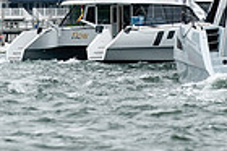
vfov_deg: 1.9
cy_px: -97
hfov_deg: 2.9
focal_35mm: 718
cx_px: 75
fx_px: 4522
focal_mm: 165
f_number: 4
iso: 250
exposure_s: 1/1600
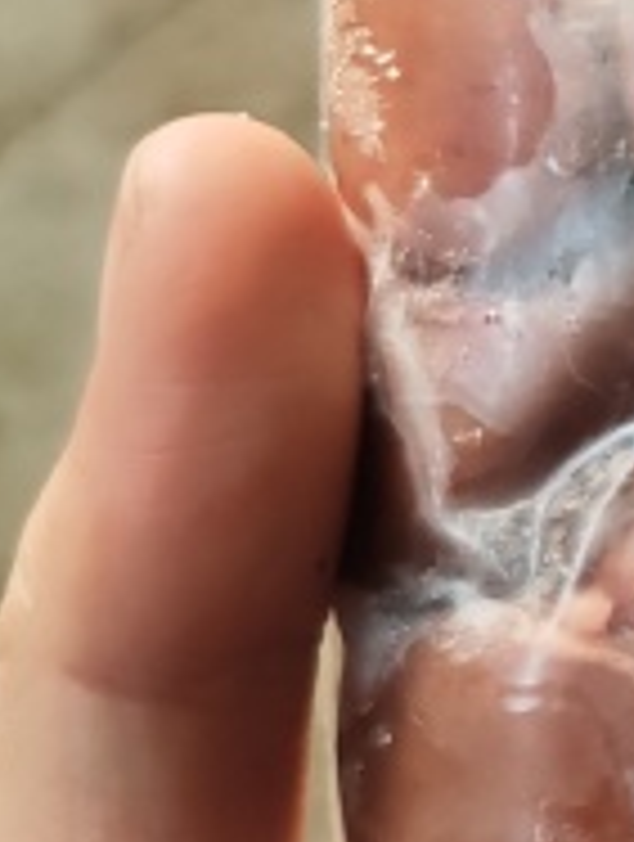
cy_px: 290
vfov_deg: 13.3
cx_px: 1781
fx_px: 3602
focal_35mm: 148
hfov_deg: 8.6
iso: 250
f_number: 1.5
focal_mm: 4.94
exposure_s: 1/100
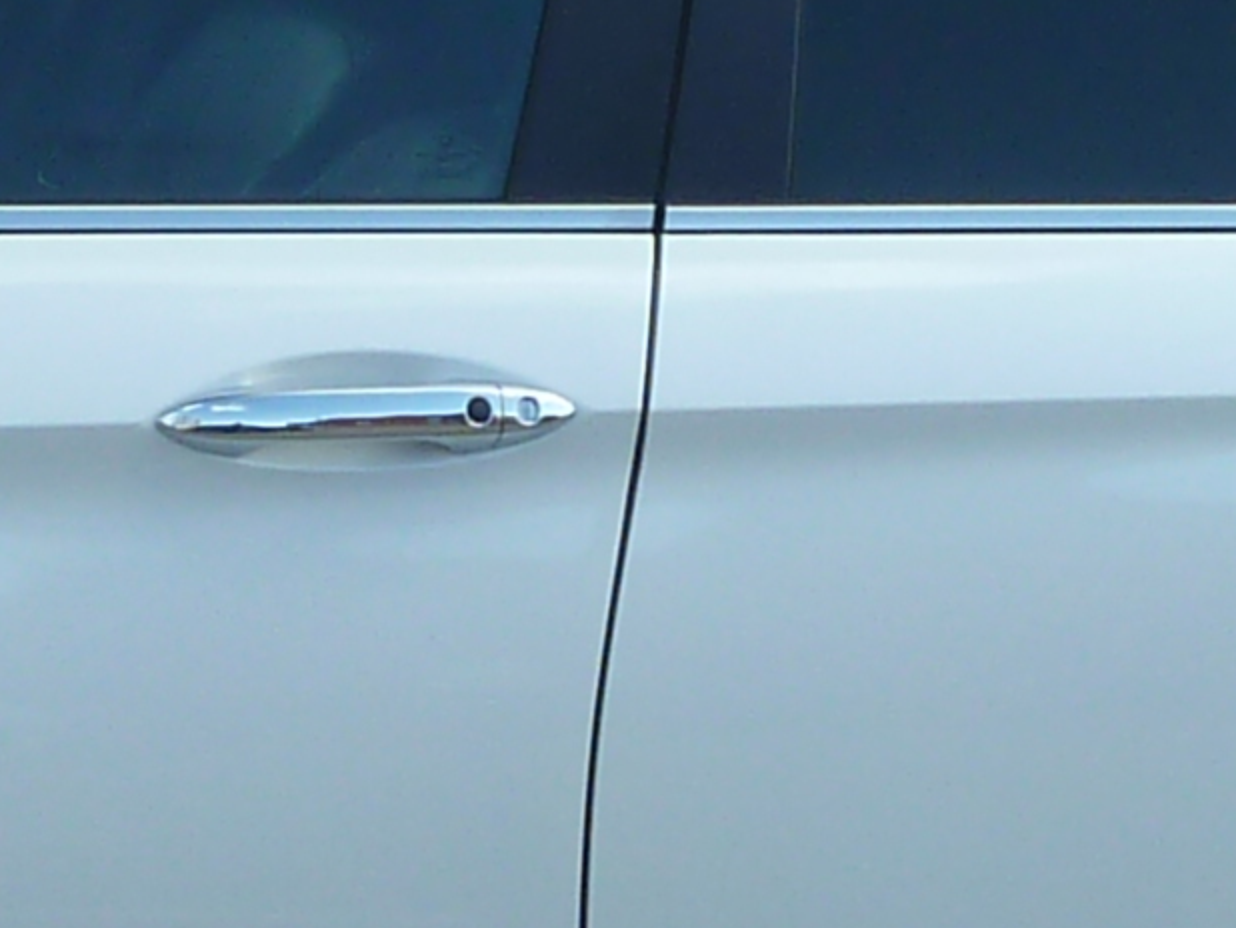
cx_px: 138
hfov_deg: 9.5
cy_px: 836
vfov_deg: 7.2
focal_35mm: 207
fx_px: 7394
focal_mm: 5.3
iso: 80
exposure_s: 1/250
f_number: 4
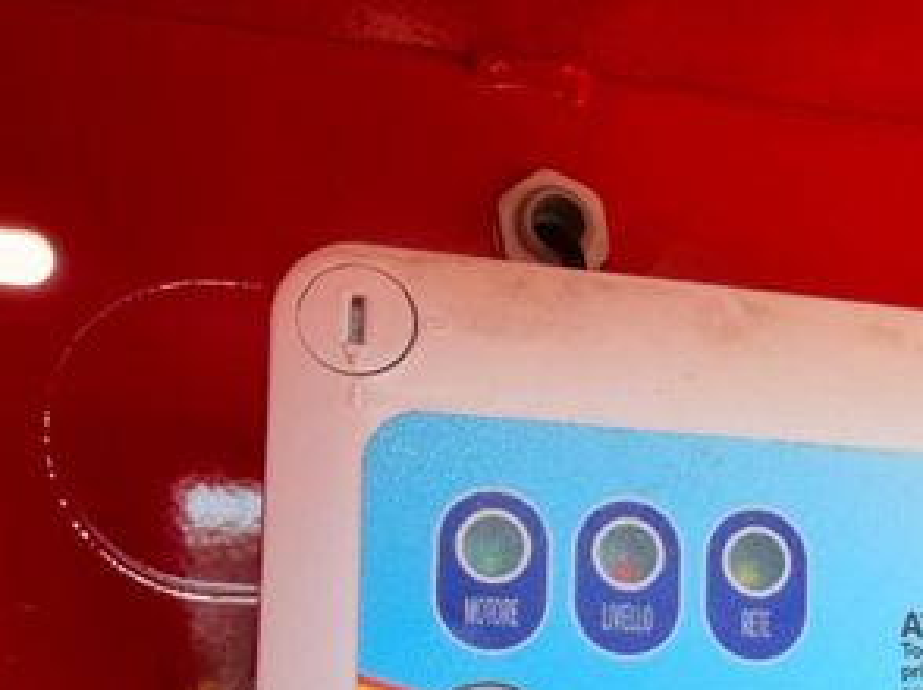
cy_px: 681
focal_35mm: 49
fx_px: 1305
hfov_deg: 37.3
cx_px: 766
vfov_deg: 28.0
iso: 40
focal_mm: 2.22
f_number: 2.2
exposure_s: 1/142
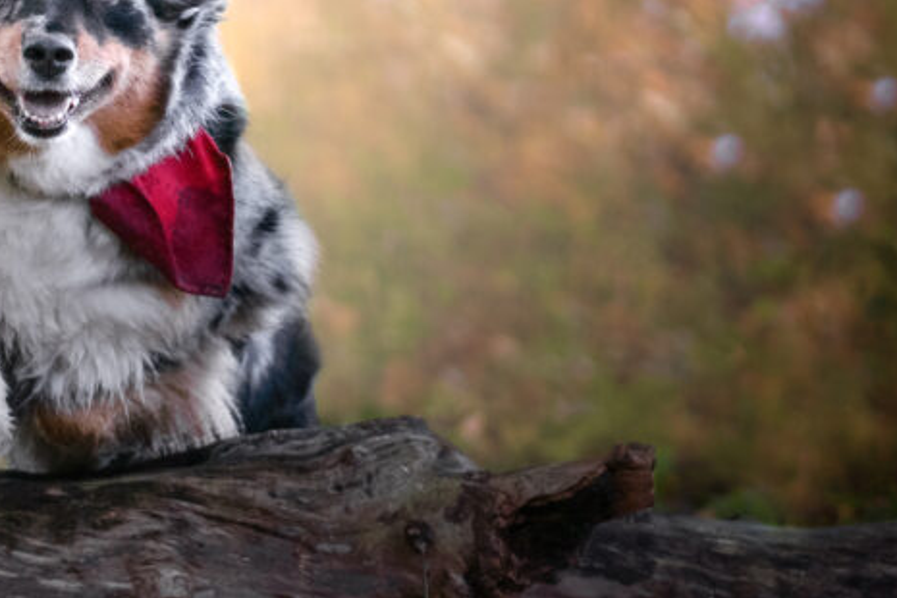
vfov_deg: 8.9
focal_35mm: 154
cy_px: 286
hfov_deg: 13.1
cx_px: -87
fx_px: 3837
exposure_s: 1/1600
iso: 500
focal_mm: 70
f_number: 2.8
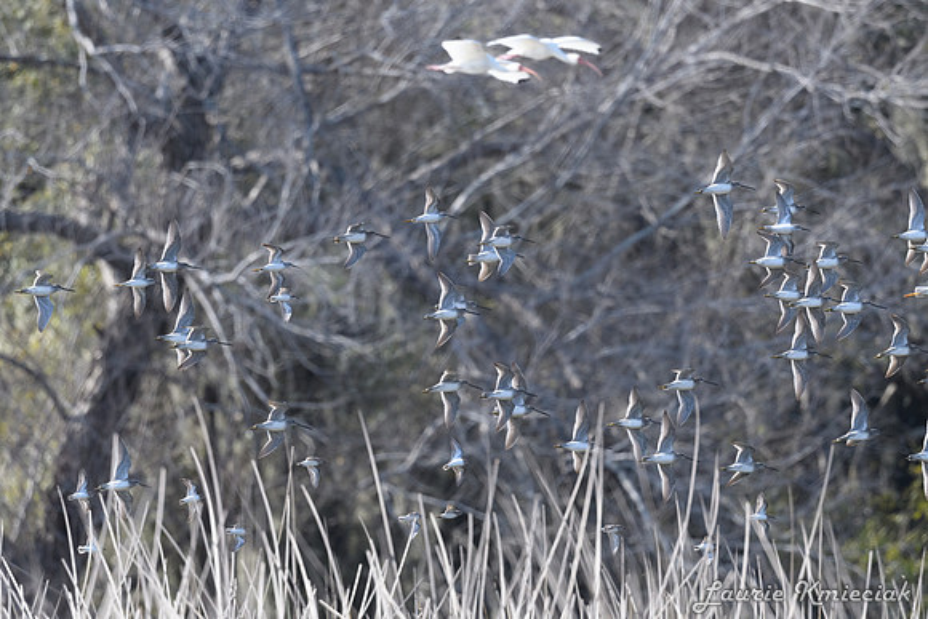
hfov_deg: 2.7
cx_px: 464
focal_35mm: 750
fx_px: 19337
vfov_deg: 1.8
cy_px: 310
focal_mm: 500
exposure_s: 1/3200
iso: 1400
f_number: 5.6
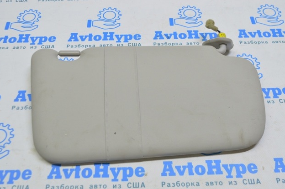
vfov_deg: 32.2
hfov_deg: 46.9
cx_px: 140
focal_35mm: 42
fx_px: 328
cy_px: 96
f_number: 5.6
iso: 400
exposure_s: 1/25
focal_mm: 27
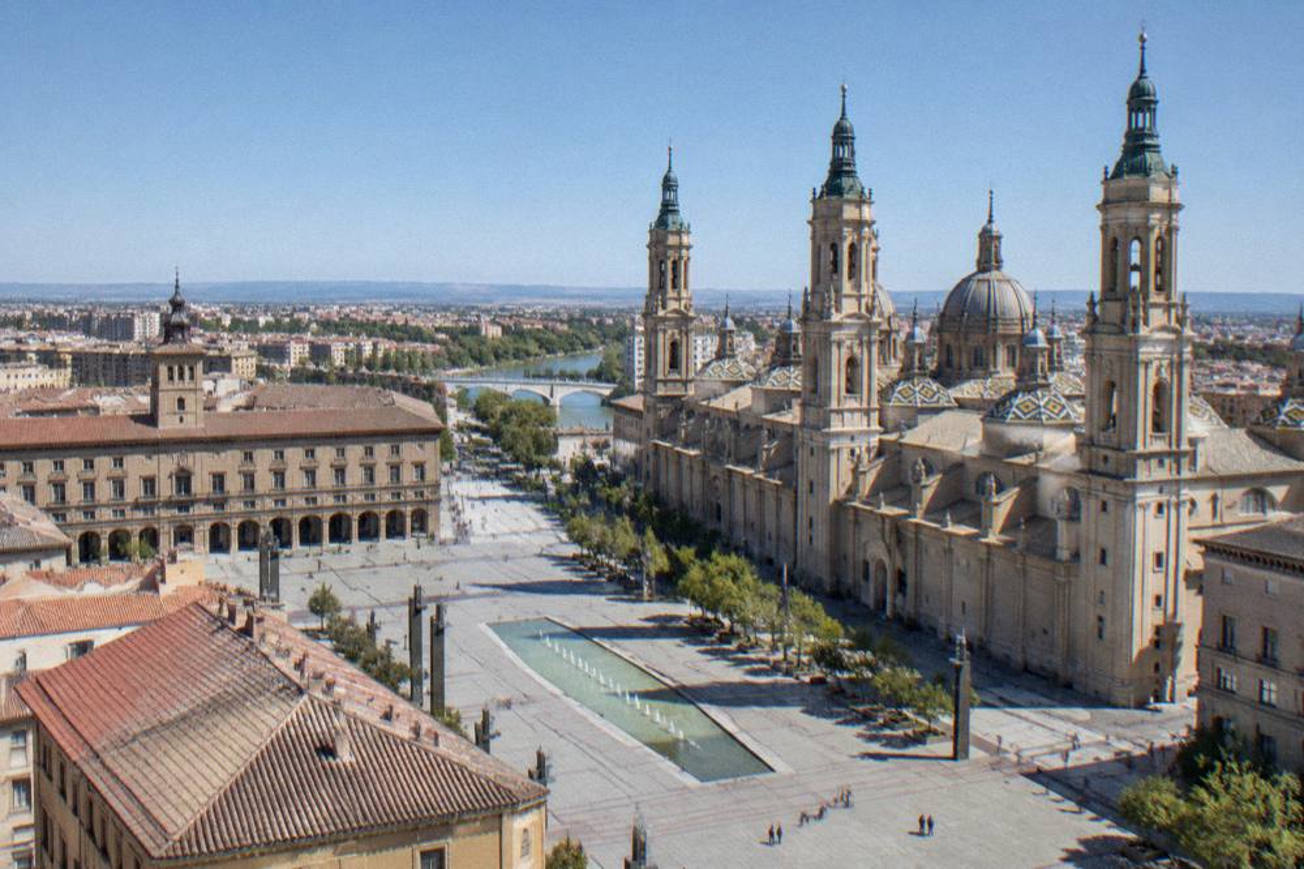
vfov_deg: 37.8
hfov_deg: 54.5
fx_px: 1267
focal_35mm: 35
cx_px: 652
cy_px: 434
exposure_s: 1/640
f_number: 9
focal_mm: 35
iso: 320
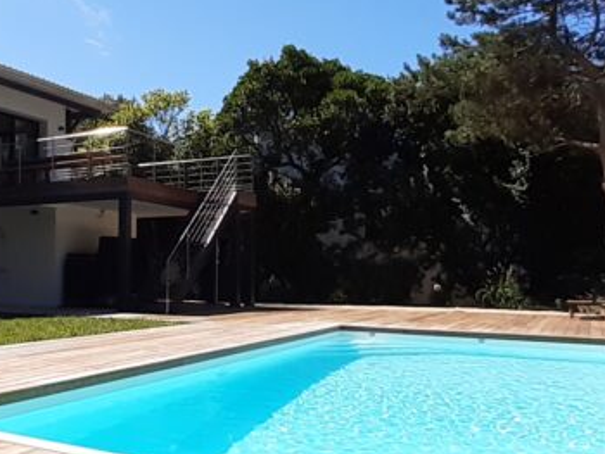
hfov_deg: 46.1
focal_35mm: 38
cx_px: 112
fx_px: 665
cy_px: 238
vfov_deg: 37.8
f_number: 2.2
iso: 40
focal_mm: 1.13
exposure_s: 1/1220
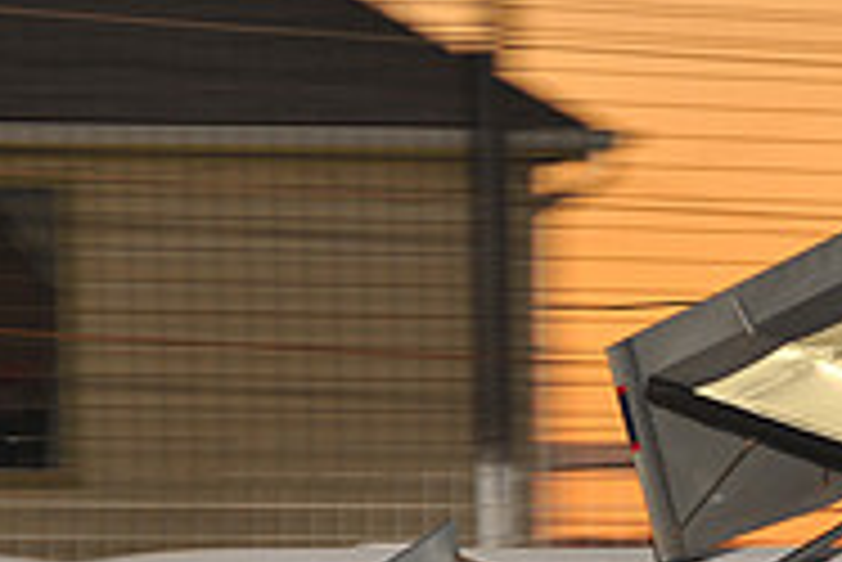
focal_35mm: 372
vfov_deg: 3.7
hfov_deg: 5.5
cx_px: 896
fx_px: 8707
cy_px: 652
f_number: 6.3
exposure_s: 1/320
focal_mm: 120
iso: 640
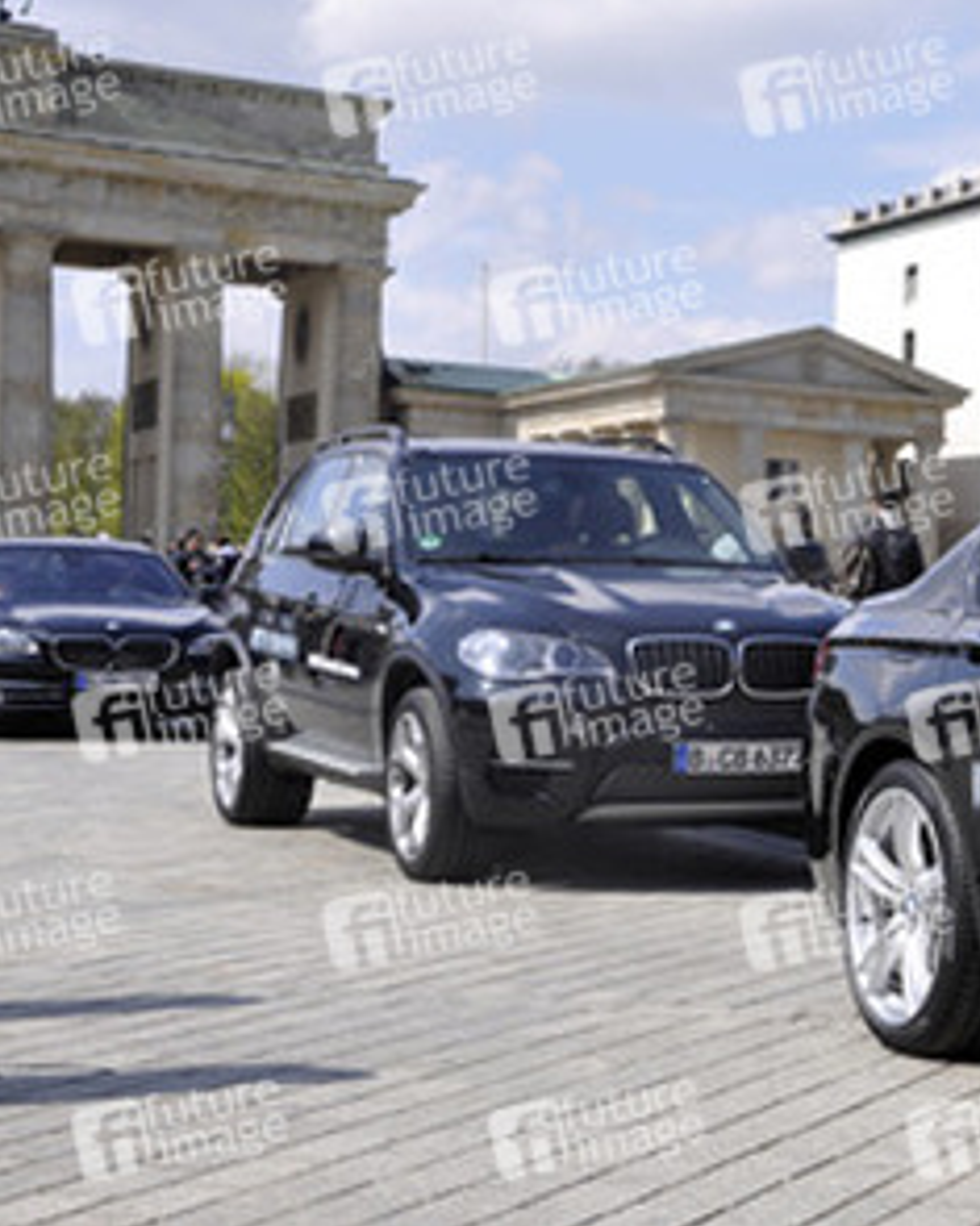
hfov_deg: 21.6
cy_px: 609
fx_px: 2503
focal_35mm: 69
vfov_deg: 27.5
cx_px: 901
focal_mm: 32
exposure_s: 1/500
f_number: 11
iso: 400
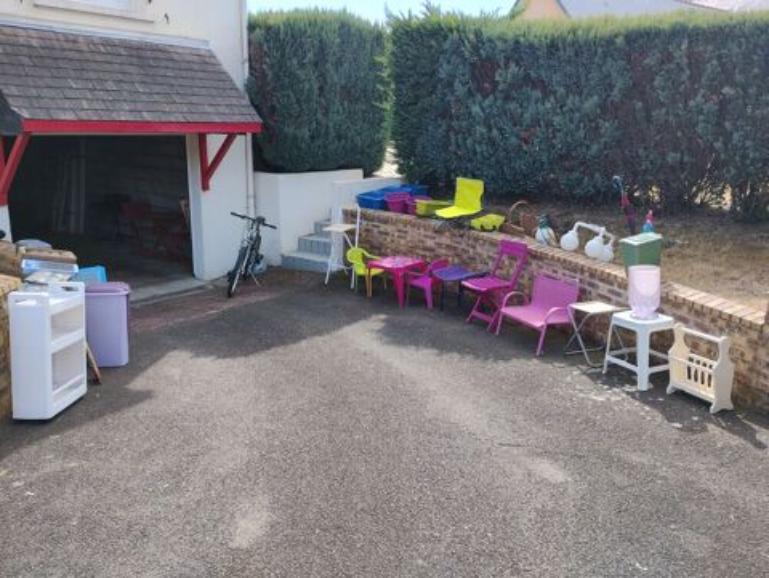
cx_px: 384
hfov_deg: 63.4
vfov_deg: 49.8
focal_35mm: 28
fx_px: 623
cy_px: 289
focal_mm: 4.27
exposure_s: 1/164
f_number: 1.8
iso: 100
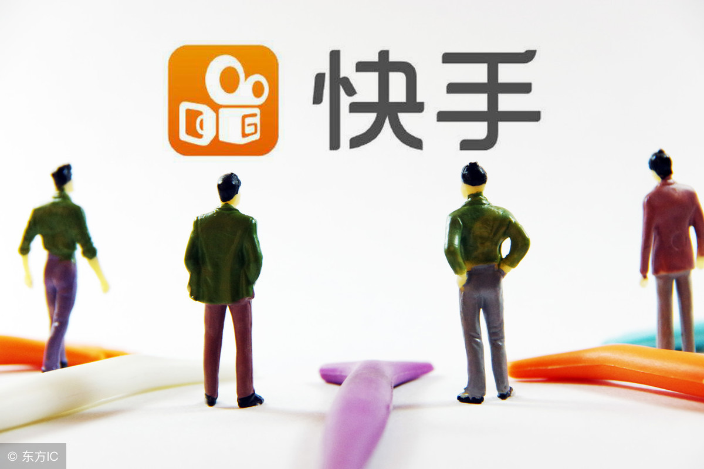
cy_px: 234
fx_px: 3948
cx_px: 352
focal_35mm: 202
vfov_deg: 6.8
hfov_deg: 10.2
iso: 1600
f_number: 8
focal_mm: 135
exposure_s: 1/100
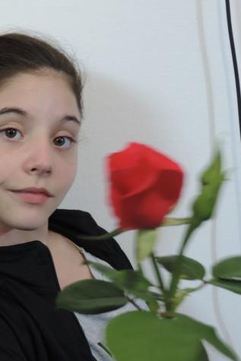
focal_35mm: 77
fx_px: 773
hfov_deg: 17.4
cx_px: 12
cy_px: 179
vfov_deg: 26.3
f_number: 3.7
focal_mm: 9.8
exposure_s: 1/10
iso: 800
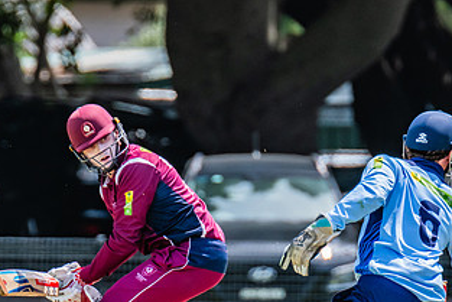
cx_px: 272
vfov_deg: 1.0
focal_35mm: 1398
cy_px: 259
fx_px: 17560
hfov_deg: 1.5
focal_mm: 600
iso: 800
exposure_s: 1/1250
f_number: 9
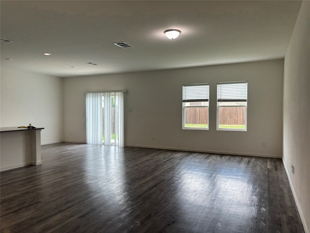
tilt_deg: -1.8
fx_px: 233
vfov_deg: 53.1
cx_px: 155
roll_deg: -0.3
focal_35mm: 26
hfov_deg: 67.3
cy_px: 116
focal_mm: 5.96
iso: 40
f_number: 1.6
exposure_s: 1/148
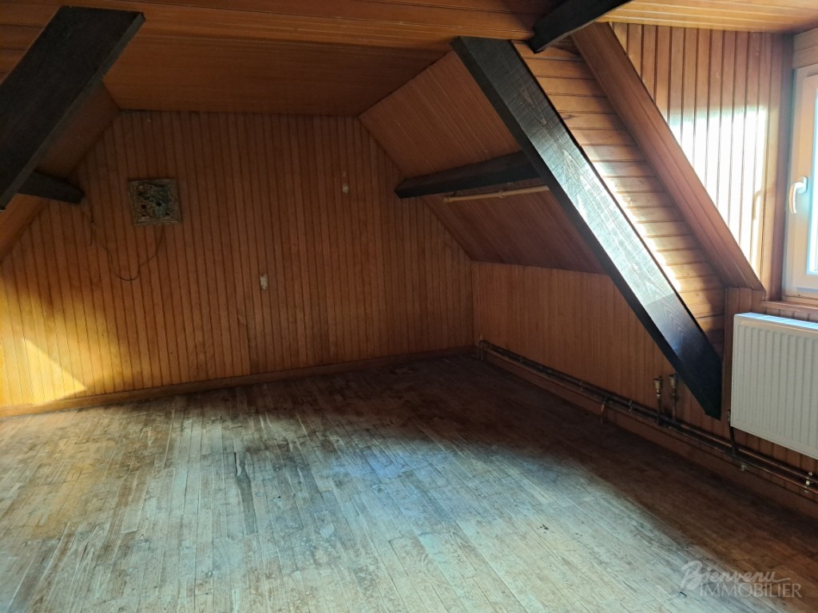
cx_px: 409
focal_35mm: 24
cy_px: 306
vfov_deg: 56.8
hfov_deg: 71.6
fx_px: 567
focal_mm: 5.23
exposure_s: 1/25
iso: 500
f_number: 1.8
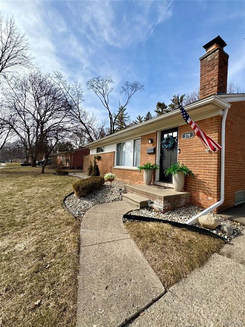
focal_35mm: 14
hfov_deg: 85.7
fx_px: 132
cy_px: 164
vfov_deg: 102.1
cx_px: 122
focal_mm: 2.22
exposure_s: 1/1449
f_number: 2.2
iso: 40
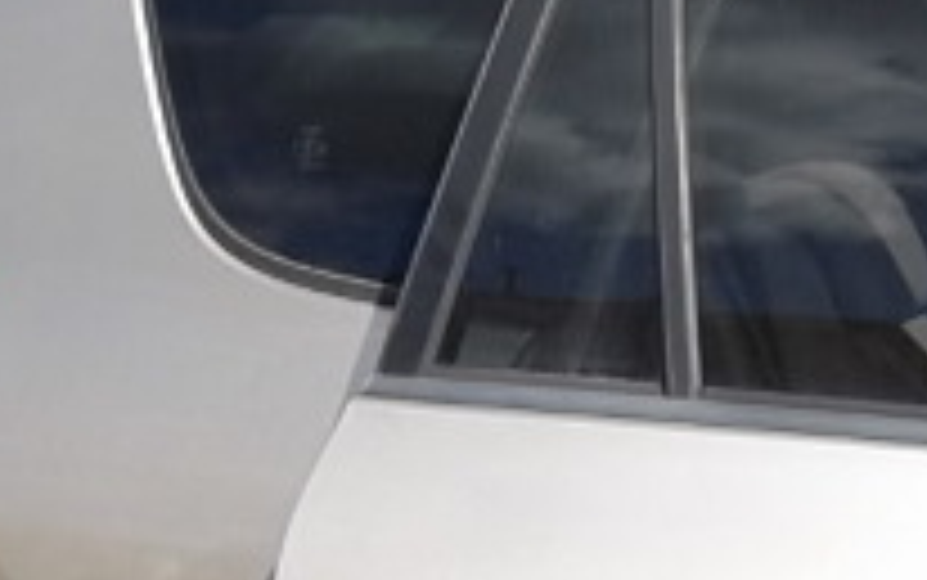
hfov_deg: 22.0
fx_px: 2250
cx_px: 1030
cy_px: 656
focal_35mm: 89
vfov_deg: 14.3
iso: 80
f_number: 3.5
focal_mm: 4.9
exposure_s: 1/640
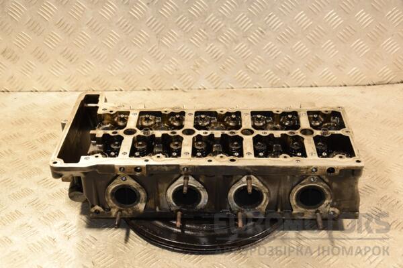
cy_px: 134
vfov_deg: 25.8
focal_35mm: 52
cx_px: 202
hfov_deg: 37.9
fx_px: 588
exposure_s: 1/125
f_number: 5
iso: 800
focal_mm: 35
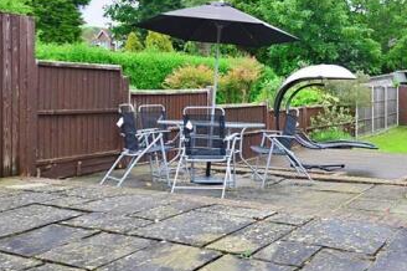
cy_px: 81
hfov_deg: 46.3
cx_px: 340
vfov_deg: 33.7
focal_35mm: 39
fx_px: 440
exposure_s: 1/25
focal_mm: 13
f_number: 10
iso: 200
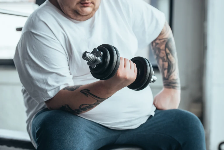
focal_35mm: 92
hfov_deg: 22.1
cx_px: 112
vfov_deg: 14.9
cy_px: 75
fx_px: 572
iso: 320
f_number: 4.5
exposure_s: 1/200
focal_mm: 92
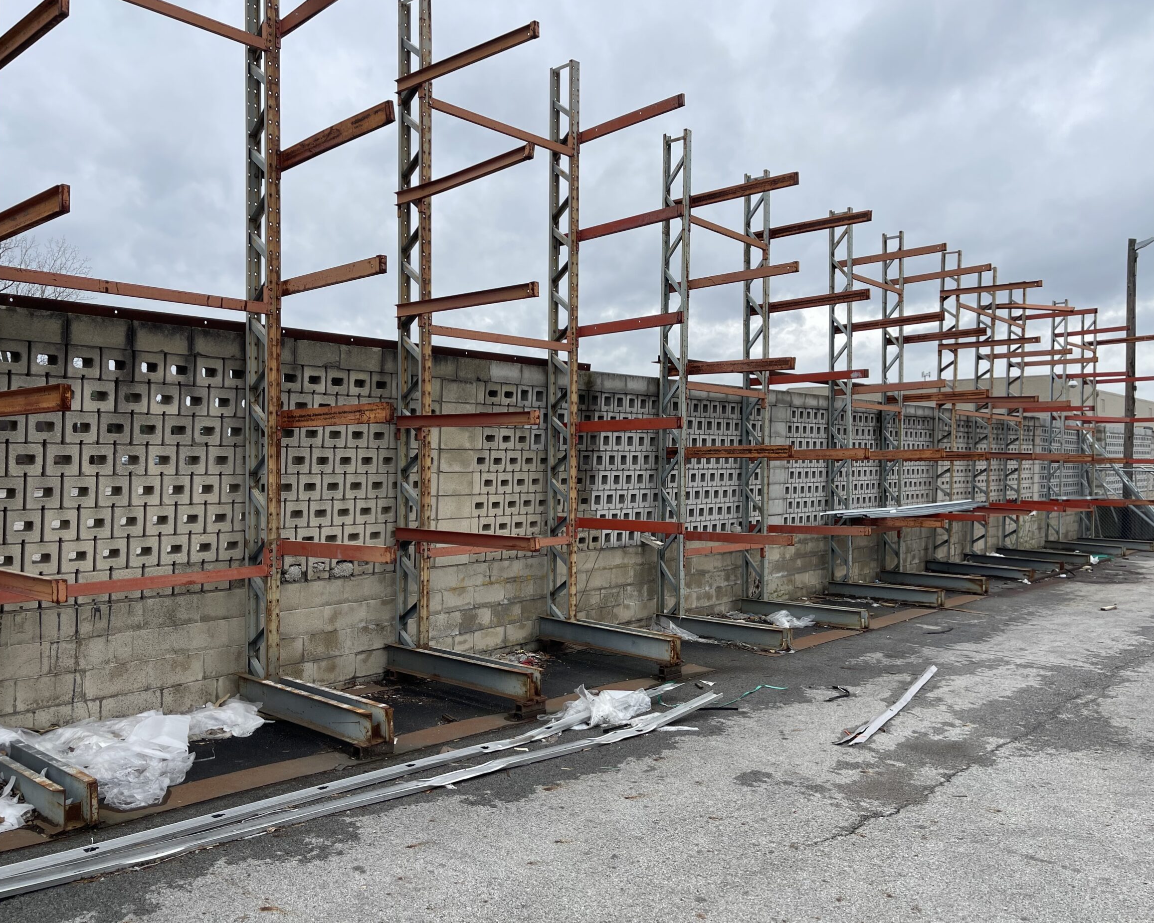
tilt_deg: -0.7
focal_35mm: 27
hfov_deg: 64.0
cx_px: 547
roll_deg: +0.3
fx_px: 922
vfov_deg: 53.2
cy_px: 445
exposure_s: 1/1200
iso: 32
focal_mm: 5.1
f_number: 1.6
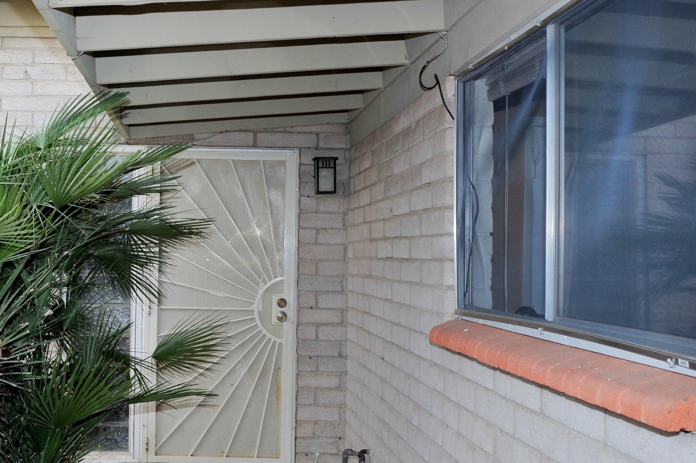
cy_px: 240
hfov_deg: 39.9
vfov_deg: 27.5
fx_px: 947
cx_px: 229
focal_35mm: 49
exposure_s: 1/320
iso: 320
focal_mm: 35
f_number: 11
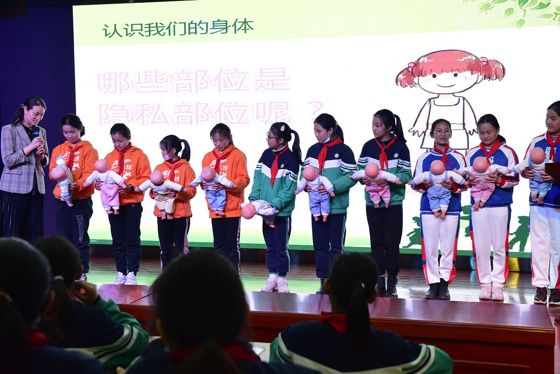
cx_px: 280
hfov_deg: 39.6
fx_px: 778
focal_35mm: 50
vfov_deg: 27.0
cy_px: 187
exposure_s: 1/100
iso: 1250
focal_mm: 50
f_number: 5.6
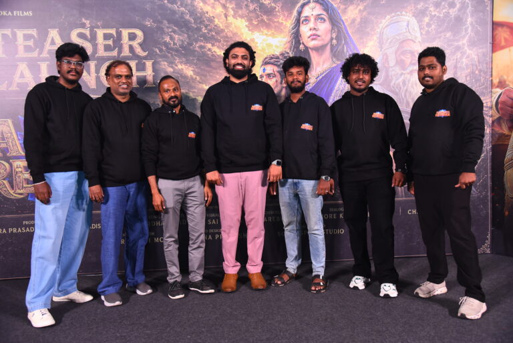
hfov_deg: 60.3
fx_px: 442
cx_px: 256
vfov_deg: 42.4
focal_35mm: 31
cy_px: 172
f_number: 4
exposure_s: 1/125
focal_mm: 31
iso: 2000
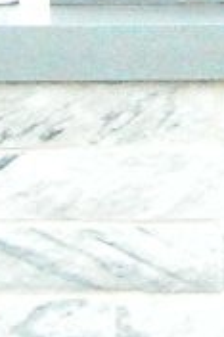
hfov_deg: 7.4
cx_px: 465
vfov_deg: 11.4
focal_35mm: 178
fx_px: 1664
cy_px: -27
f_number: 10.2
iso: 6400
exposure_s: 1/1000
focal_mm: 8.4
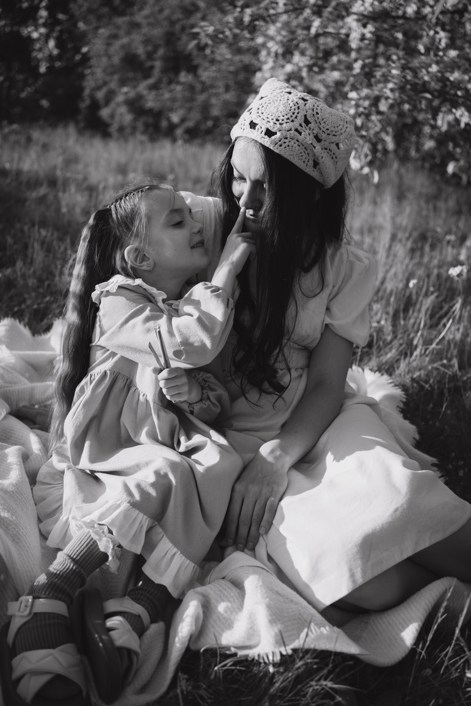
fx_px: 687
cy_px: 353
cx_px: 236
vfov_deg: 54.4
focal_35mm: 35
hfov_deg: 37.9
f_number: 3.2
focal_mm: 35
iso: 125
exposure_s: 1/400
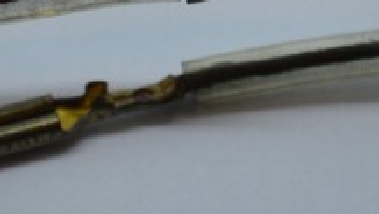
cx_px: 247
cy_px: 113
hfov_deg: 7.5
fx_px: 2895
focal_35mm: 288
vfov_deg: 4.2
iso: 360
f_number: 5.6
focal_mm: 55
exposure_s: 1/125
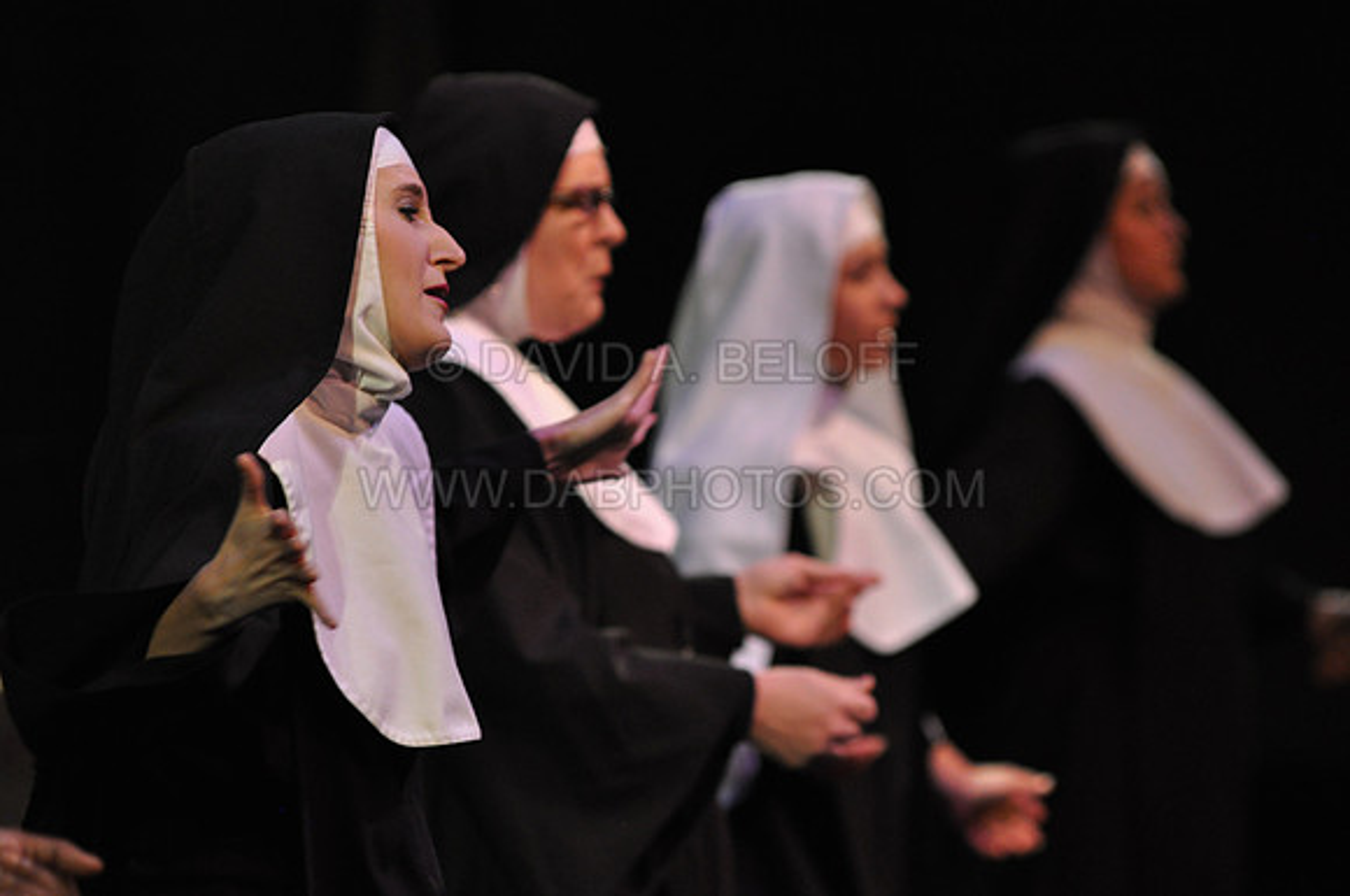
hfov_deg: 6.9
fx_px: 11234
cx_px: 675
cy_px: 448
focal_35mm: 300
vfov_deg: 4.6
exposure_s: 1/400
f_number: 4
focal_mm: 200
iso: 1600
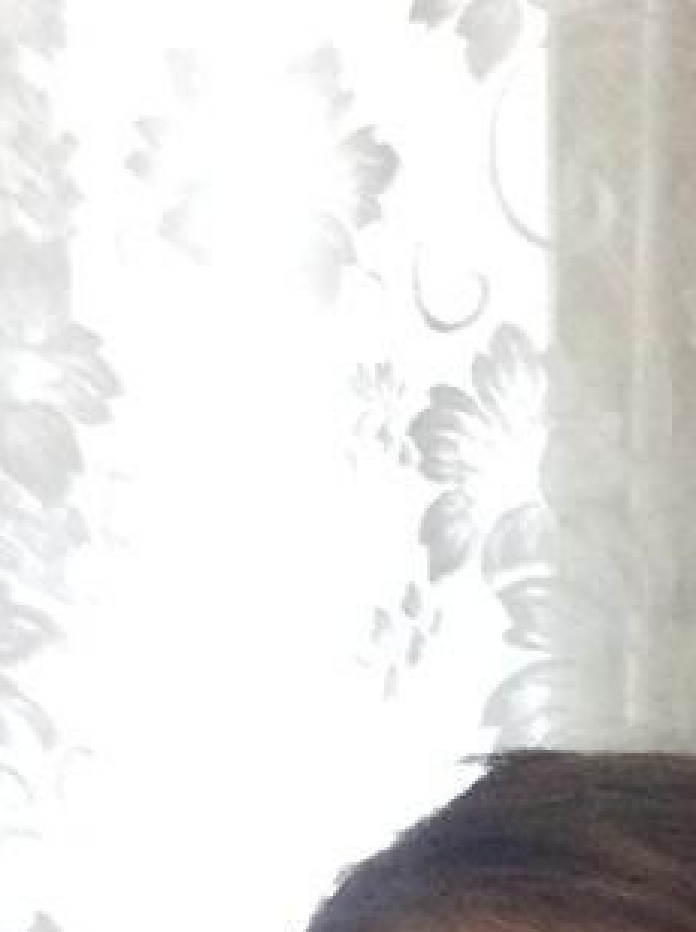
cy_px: 1283
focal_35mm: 137
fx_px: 3683
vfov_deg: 13.8
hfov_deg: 10.5
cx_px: 1005
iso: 320
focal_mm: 3.3
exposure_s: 1/24
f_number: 2.4
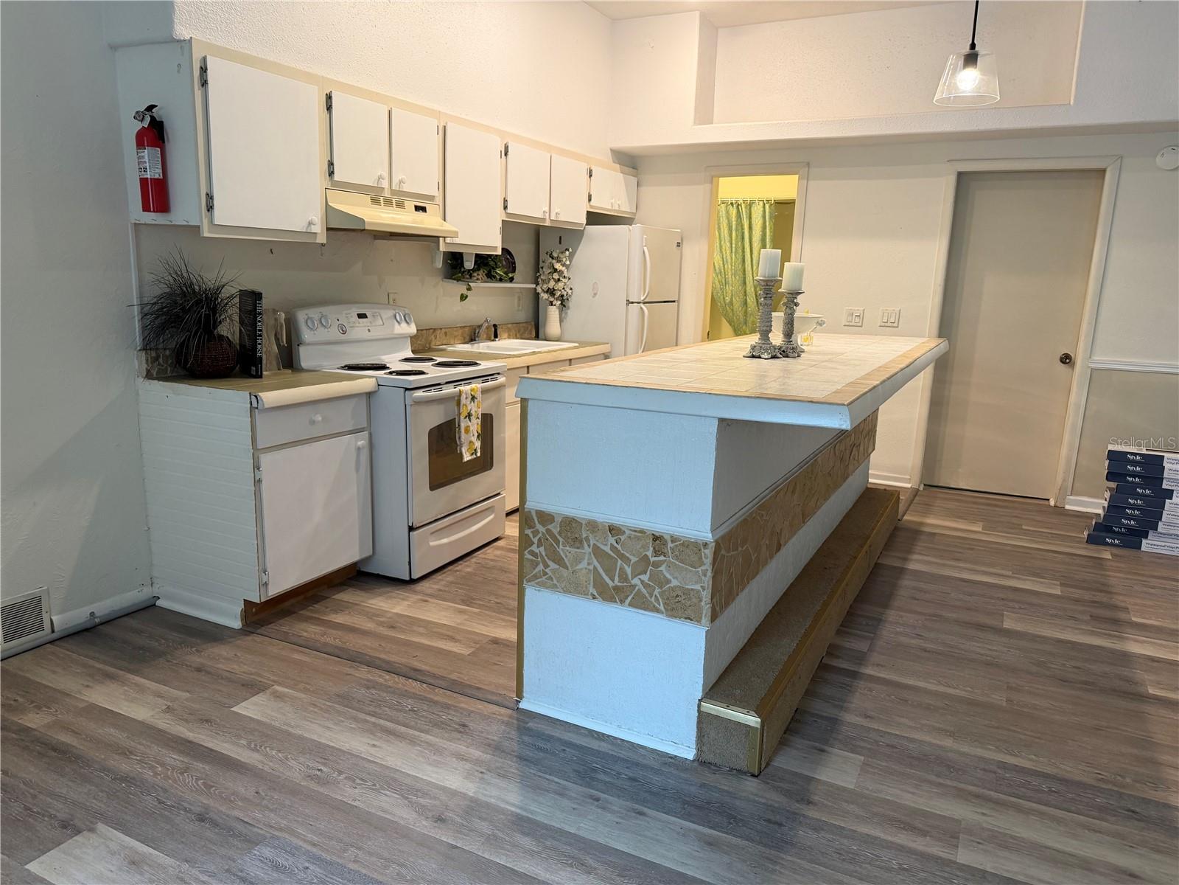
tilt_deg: -11.5
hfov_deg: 71.6
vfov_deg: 56.8
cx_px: 590
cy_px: 442
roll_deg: -1.5
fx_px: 817
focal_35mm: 24
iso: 200
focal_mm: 6.76
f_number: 1.78
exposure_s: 1/60
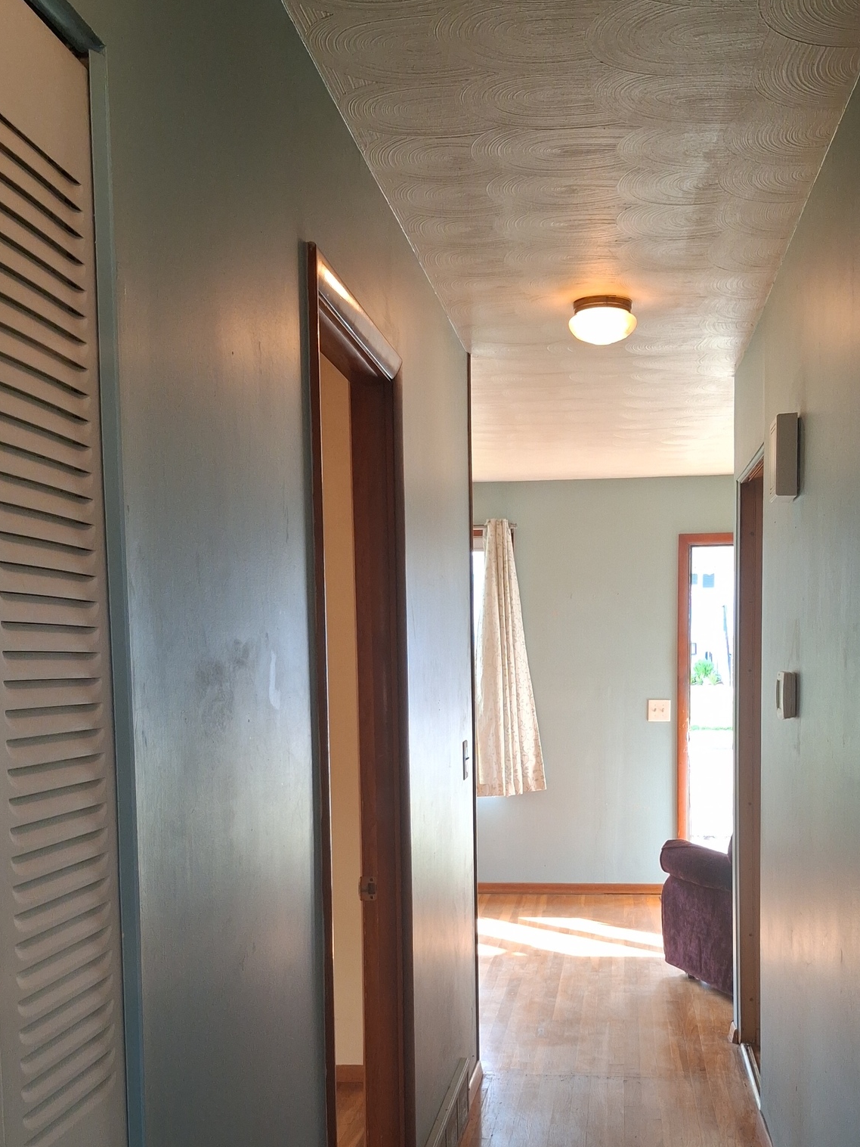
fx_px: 1358
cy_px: 802
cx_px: 462
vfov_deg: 44.8
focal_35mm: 41
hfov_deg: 35.1
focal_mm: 4
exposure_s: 1/100
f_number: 1.8
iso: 125
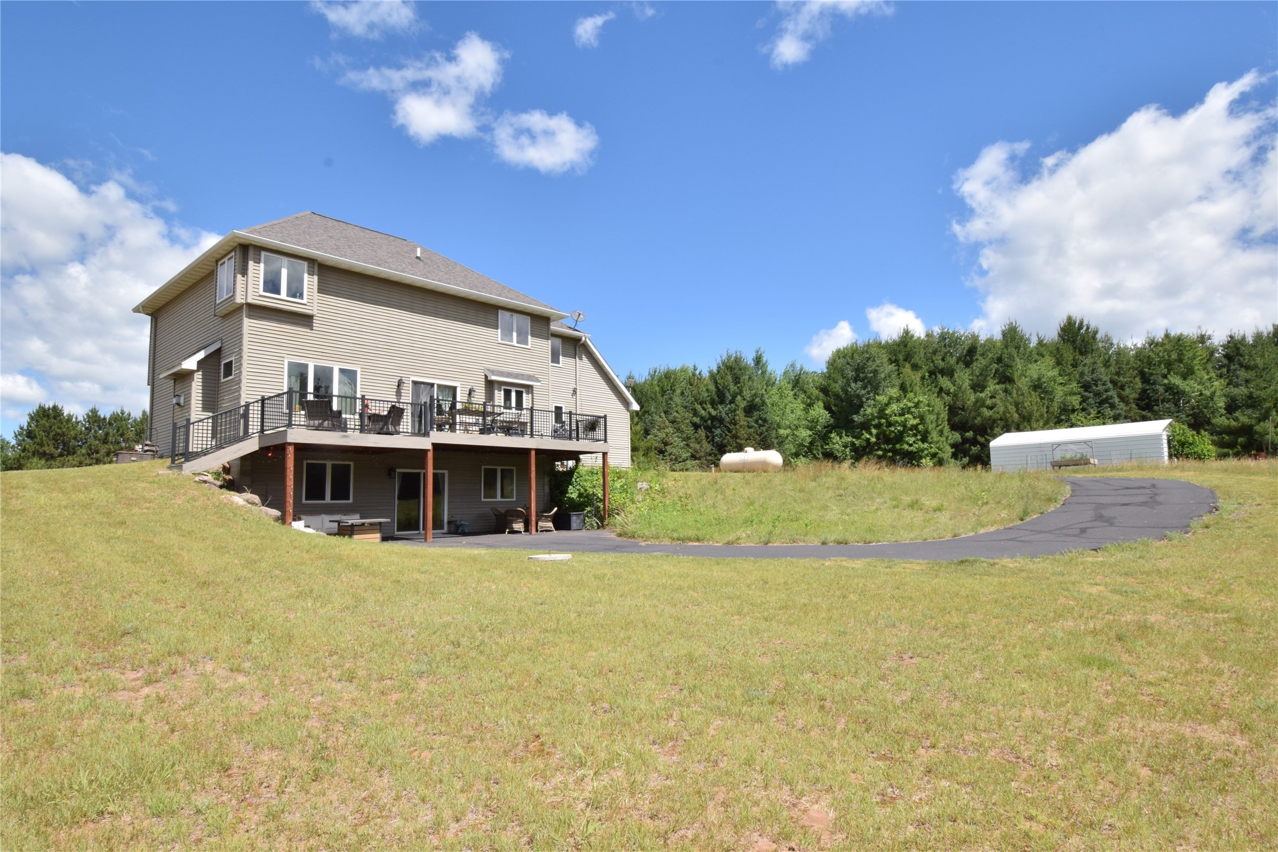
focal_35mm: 20
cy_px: 426
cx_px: 639
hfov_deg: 85.4
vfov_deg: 63.2
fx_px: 692
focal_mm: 13
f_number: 20
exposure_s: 1/200
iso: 320
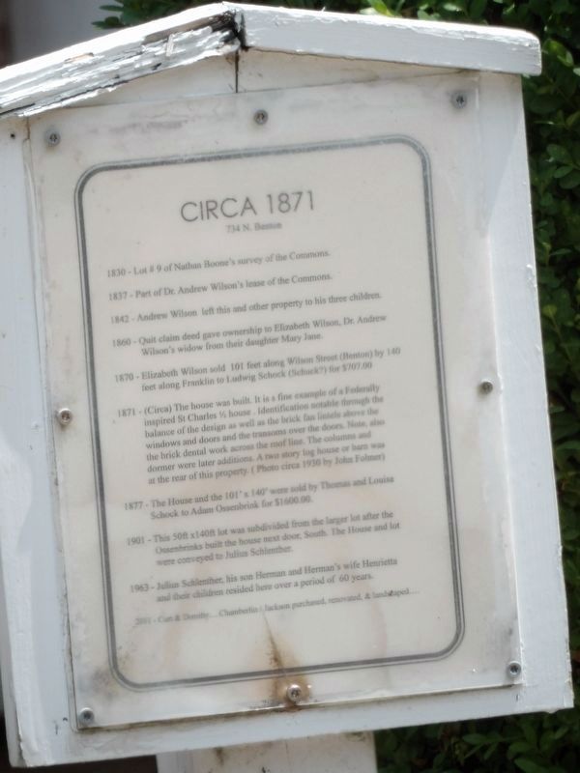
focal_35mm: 1053
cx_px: 290
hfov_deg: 1.4
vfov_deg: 1.9
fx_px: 23524
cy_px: 386
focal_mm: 188.8
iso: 100
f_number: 5.7
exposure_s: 1/275
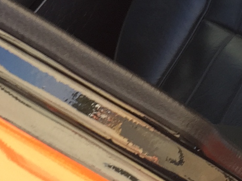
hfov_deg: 12.6
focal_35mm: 154
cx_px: 260
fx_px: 1076
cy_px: -136
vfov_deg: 9.2
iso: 32
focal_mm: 4.15
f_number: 2.2
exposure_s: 1/115
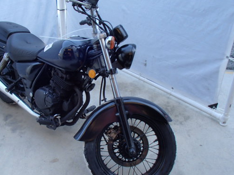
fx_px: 243
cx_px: 88
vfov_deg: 39.6
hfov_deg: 50.9
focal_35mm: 36
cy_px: 88
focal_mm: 5
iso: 100
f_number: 3.9
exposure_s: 1/60
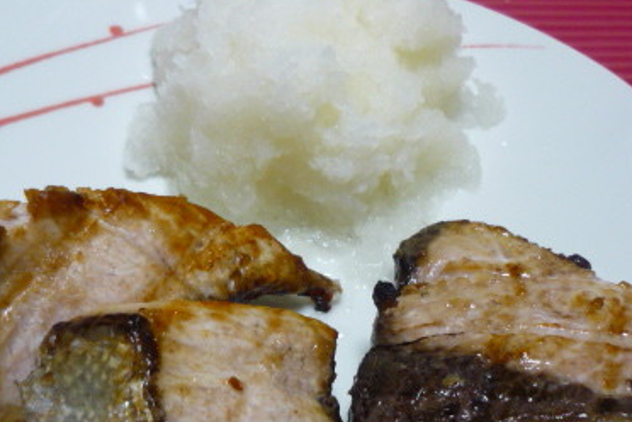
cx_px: 257
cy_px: 305
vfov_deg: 22.8
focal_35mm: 59
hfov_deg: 33.8
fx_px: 1036
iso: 160
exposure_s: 1/30
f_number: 2.8
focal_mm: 5.5
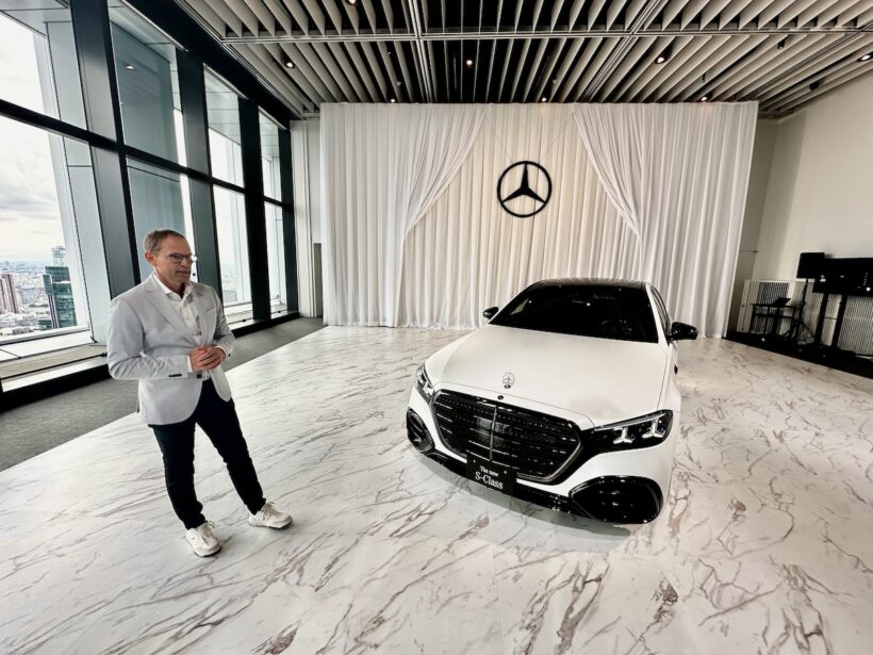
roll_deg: -1.9
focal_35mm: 14
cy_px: 328
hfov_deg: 102.1
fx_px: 353
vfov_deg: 85.7
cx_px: 436
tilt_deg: -8.7
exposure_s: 1/267
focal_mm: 2.22
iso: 40
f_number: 2.2
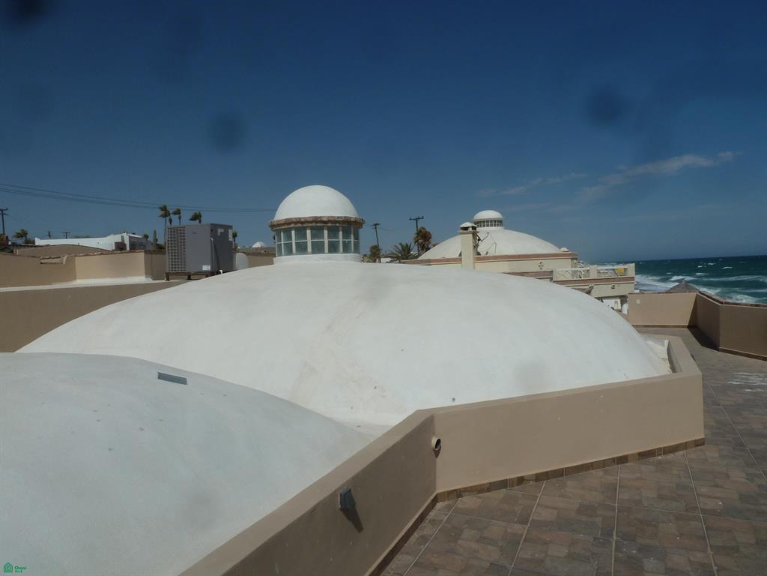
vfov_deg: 54.9
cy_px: 288
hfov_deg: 69.4
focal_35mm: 25
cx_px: 384
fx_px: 554
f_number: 6.3
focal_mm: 4.1
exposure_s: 1/1000
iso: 80
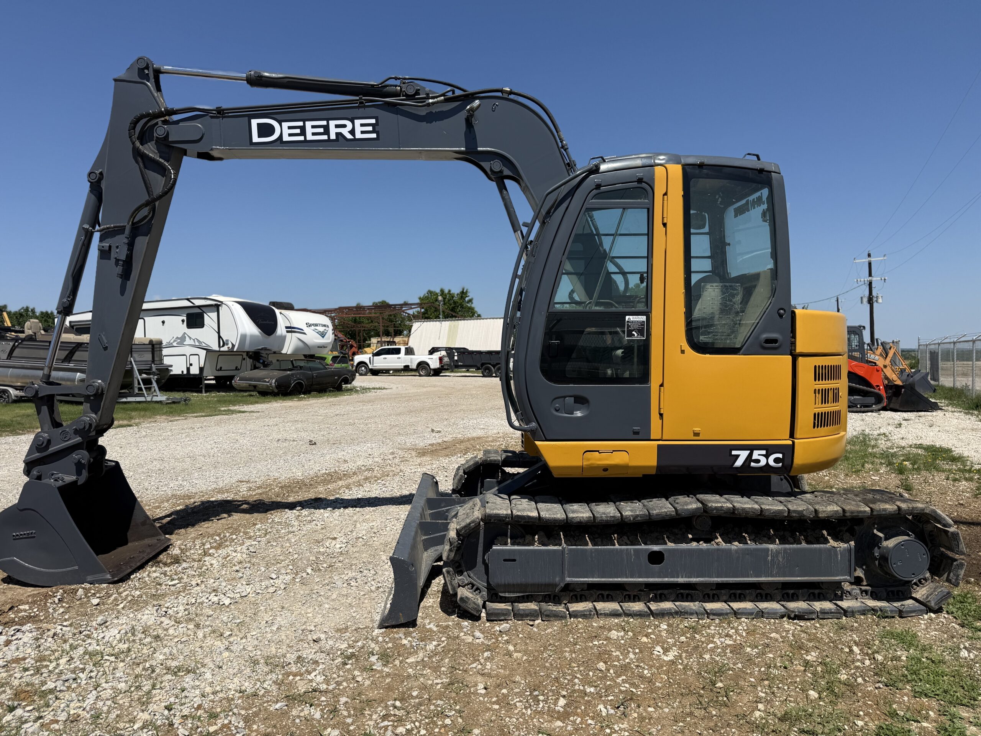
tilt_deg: -2.6
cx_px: 490
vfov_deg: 56.8
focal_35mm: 24
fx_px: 680
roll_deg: +1.3
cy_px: 368
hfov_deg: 71.6
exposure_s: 1/7353
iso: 80
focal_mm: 6.76
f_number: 1.78
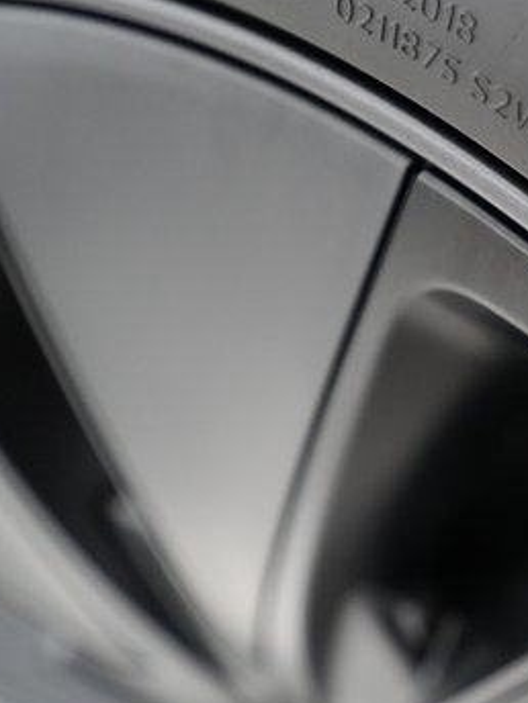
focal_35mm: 50
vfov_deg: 38.2
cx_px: 622
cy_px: 317
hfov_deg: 26.2
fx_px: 1017
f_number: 2.8
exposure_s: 1/250
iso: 8000
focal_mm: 28
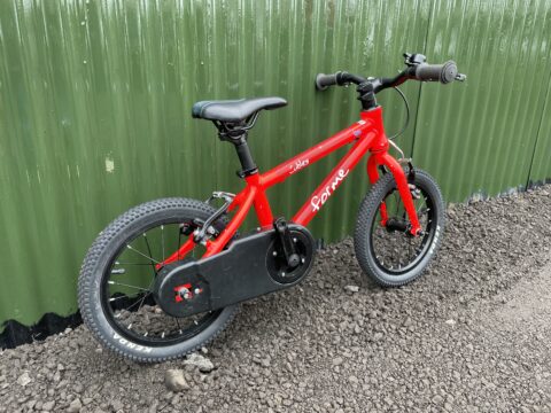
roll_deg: -1.1
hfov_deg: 67.3
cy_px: 206
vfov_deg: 53.1
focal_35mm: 26
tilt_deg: -19.7
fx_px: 414
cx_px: 276
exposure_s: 1/121
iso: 32
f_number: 1.6
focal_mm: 4.2
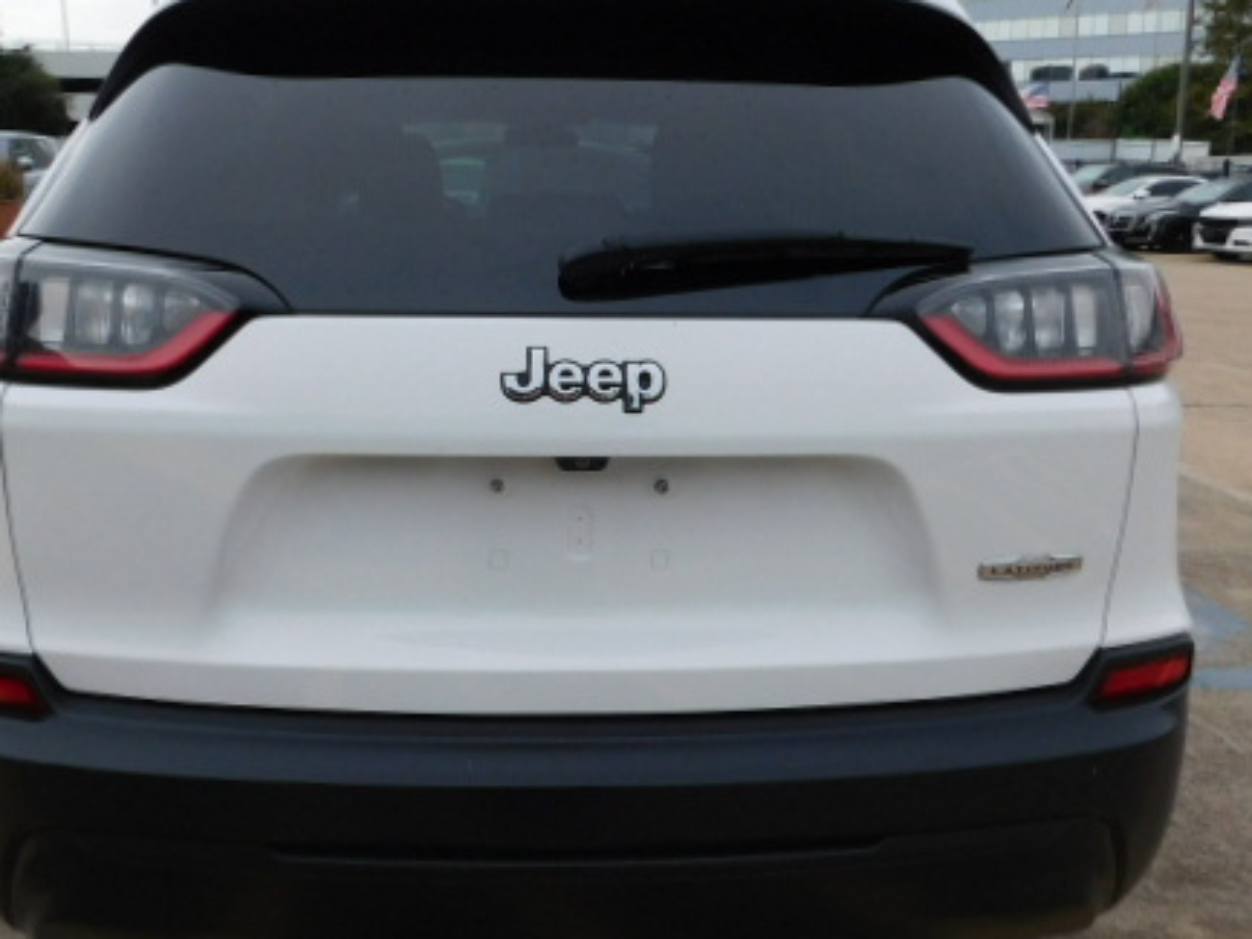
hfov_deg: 53.9
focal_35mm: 34
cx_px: 578
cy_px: 413
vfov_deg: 41.7
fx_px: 1230
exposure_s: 1/1000
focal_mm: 4
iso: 125
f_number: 3
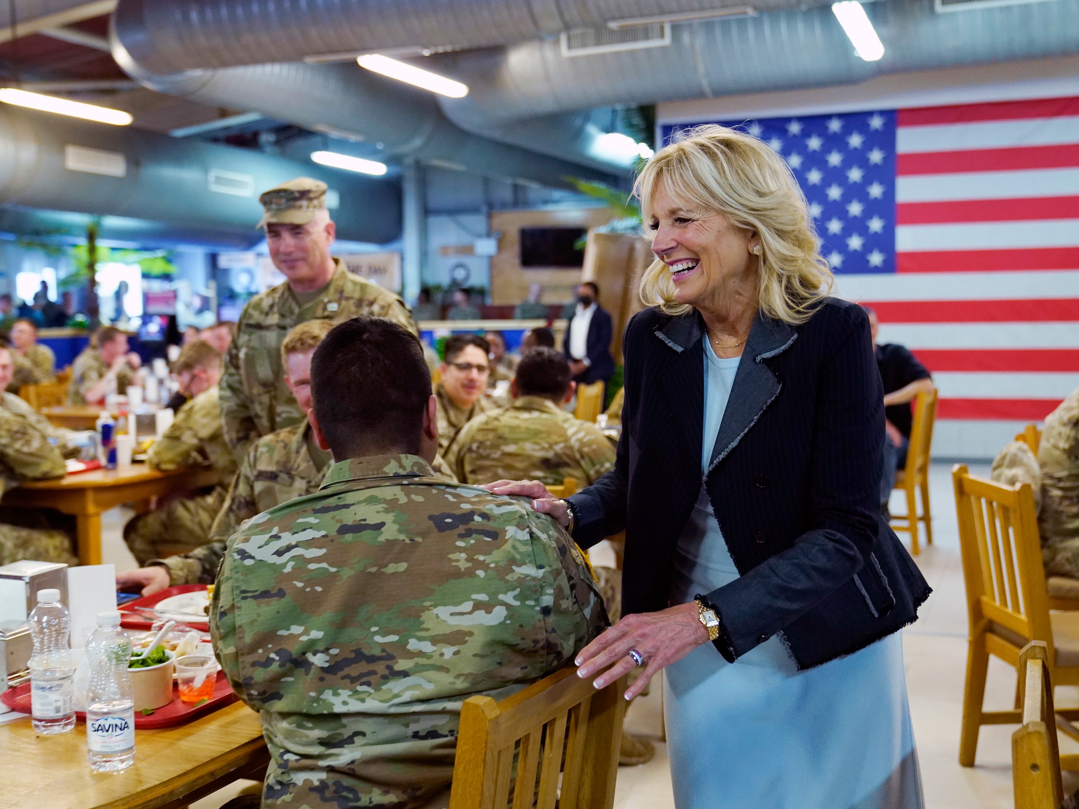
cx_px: 484
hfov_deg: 45.7
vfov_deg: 35.1
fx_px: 1278
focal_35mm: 41
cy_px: 410
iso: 3200
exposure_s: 1/200
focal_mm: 37
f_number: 3.2
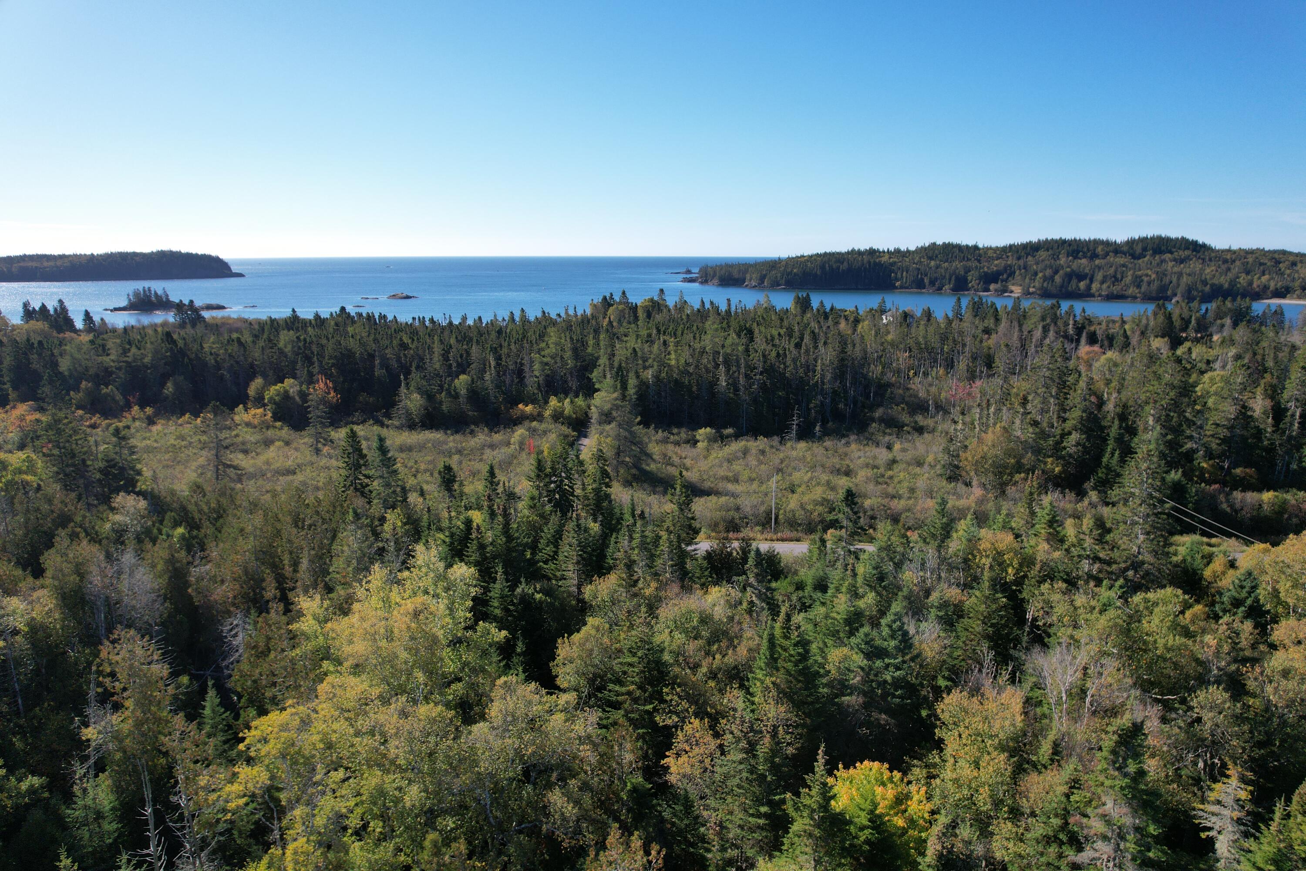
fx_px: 798
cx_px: 653
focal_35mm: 22
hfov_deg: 78.6
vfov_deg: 57.2
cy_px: 436
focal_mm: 8.38
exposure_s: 1/1600
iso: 110
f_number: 2.8
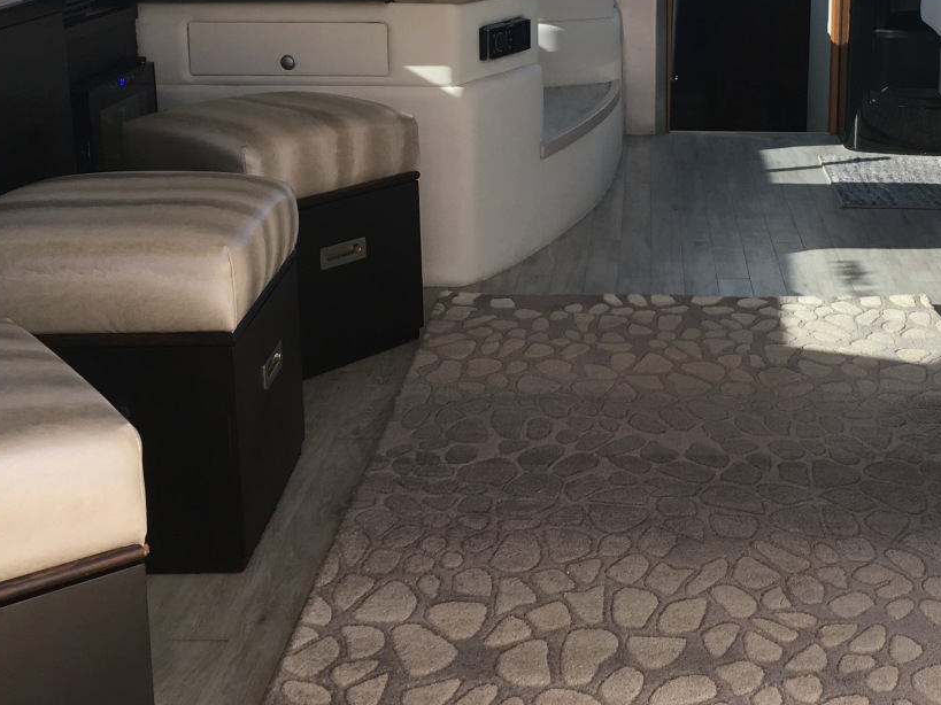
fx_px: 1386
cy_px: 149
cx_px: 595
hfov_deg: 37.2
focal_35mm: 51
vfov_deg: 28.0
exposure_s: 1/122
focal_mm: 4.15
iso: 25
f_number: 2.2
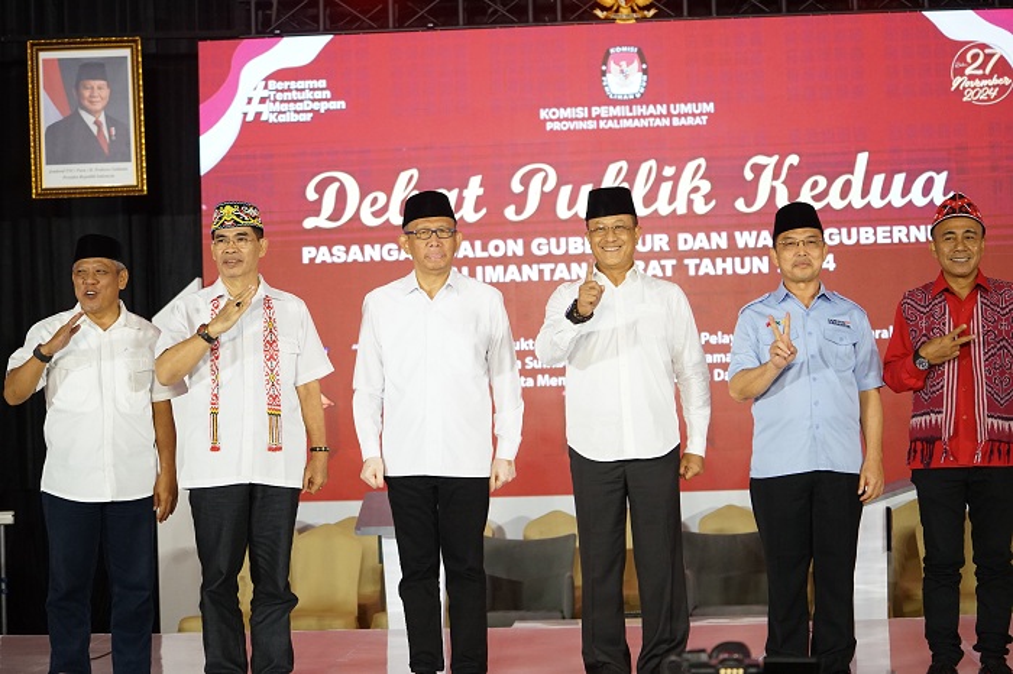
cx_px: 506
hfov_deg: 28.9
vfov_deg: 19.4
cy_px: 337
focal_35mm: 70
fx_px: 1969
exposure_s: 1/160
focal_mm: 70
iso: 2500
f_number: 4
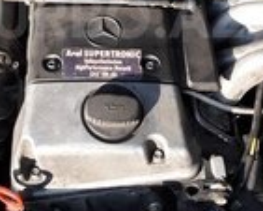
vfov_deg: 15.8
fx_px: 748
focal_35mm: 96
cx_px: 101
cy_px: 17
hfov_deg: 19.9
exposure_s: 1/212
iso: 40
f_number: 1.9
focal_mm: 3.7
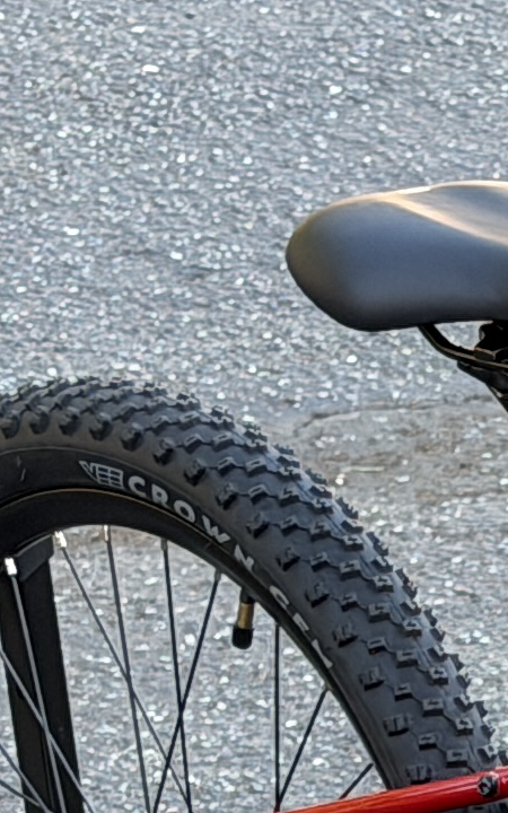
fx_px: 6313
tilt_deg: -24.3
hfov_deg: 4.5
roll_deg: -2.0
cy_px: 1398
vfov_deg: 7.2
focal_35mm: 285
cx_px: 1305
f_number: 1.78
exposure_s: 1/121
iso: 64
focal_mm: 6.76
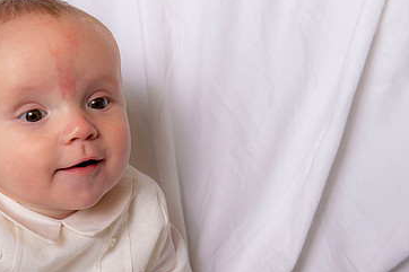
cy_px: 195
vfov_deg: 17.6
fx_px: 874
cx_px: 141
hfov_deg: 26.2
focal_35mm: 77
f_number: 5.6
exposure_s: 1/200
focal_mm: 48
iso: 250
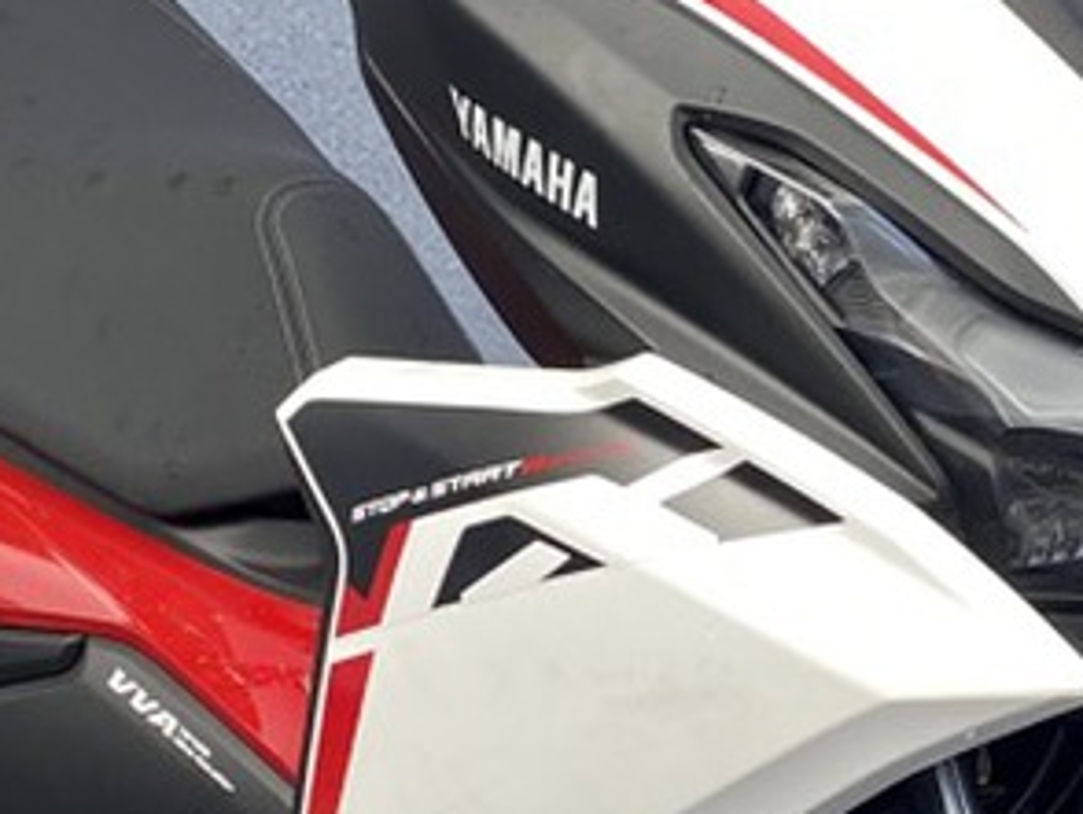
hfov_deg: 15.1
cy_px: 617
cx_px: 961
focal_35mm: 129
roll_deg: -0.9
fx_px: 4039
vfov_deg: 11.5
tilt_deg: -11.4
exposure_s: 1/359
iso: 32
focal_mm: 4.25
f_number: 1.8
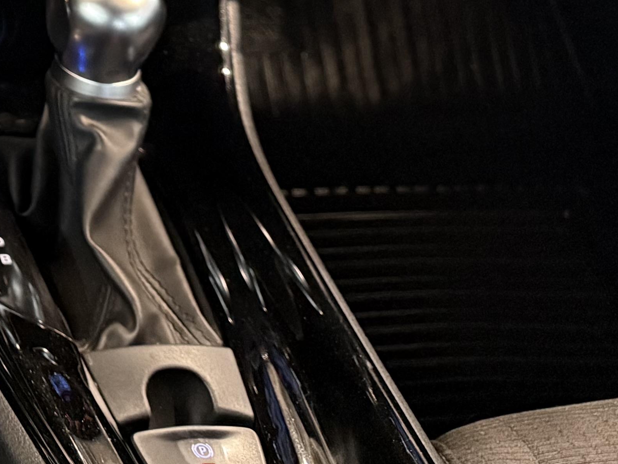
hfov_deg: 18.8
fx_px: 1536
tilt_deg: -30.5
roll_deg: -1.6
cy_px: -287
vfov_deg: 15.5
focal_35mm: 86
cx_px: -417
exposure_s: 1/50
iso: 640
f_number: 1.78
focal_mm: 6.76
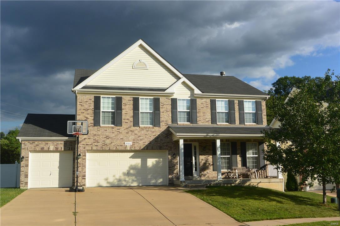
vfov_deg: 34.2
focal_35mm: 39
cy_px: 113
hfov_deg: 49.6
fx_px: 368
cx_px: 170
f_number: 5
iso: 160
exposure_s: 1/1000
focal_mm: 14.5
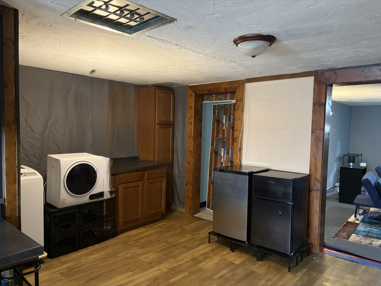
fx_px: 286
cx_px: 190
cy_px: 143
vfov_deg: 53.1
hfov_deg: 67.3
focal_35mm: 26
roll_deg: -2.1
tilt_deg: -2.2
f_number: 1.6
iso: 500
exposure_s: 1/40
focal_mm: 5.96
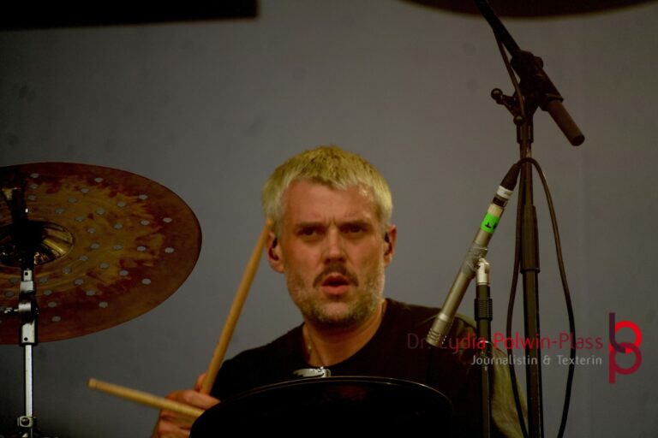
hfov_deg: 5.1
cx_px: 329
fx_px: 7347
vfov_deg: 3.4
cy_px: 219
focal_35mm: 402
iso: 500
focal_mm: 268
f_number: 6.3
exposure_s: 1/500
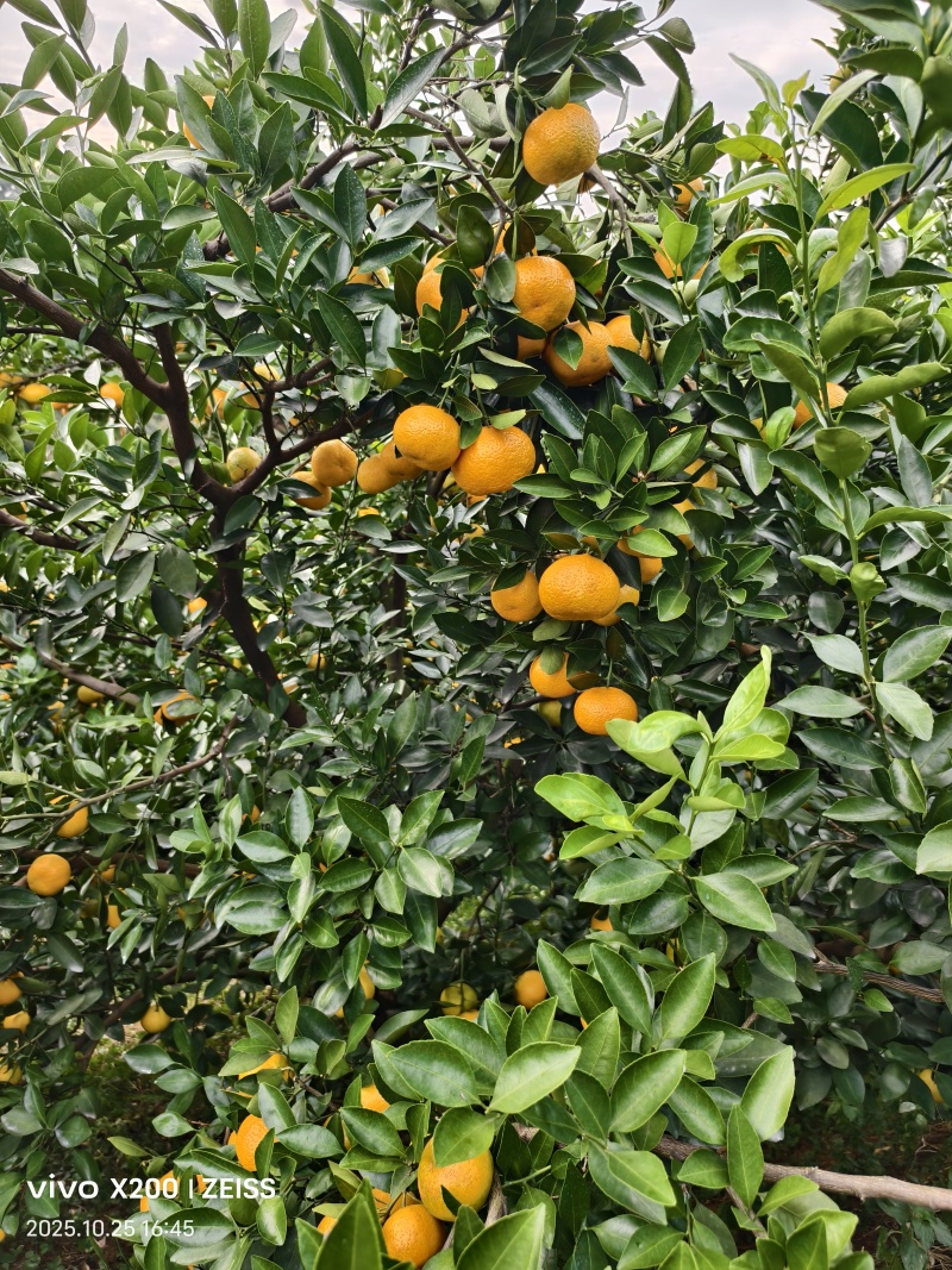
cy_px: 635
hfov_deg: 58.9
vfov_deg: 73.9
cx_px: 476
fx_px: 844
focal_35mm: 23
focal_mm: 5.6
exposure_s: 1/208
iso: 72
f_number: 1.57
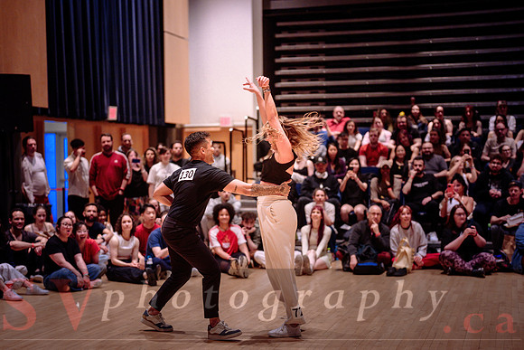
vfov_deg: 22.1
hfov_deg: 32.7
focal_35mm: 61
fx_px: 893
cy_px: 213
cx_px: 244
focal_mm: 50
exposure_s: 1/250
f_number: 1.2
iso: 1600
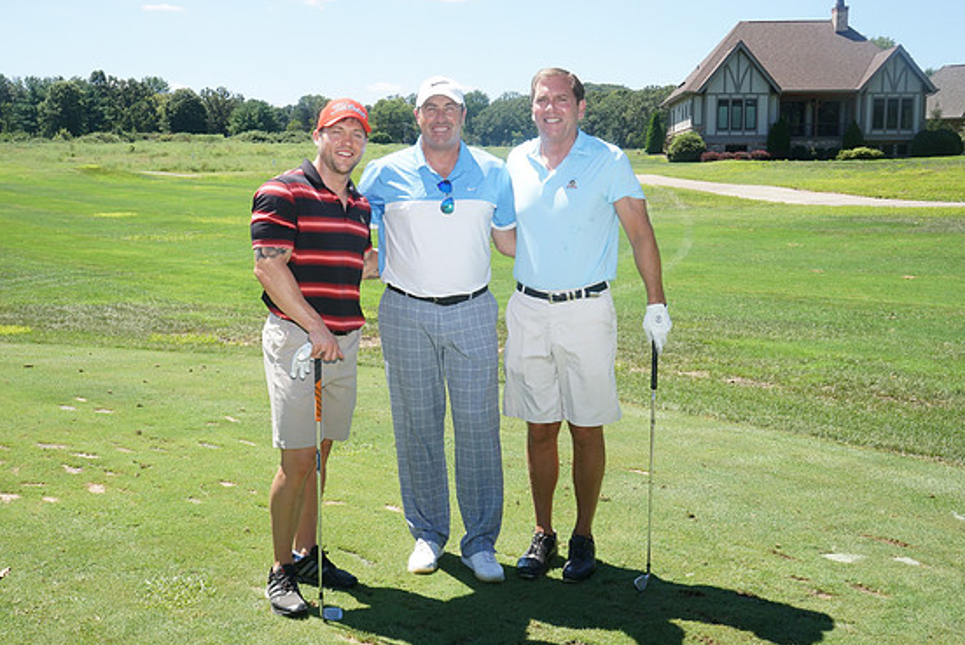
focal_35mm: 42
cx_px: 472
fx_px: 1127
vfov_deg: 31.9
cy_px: 326
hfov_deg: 46.4
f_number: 18
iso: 800
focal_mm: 40
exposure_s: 1/200
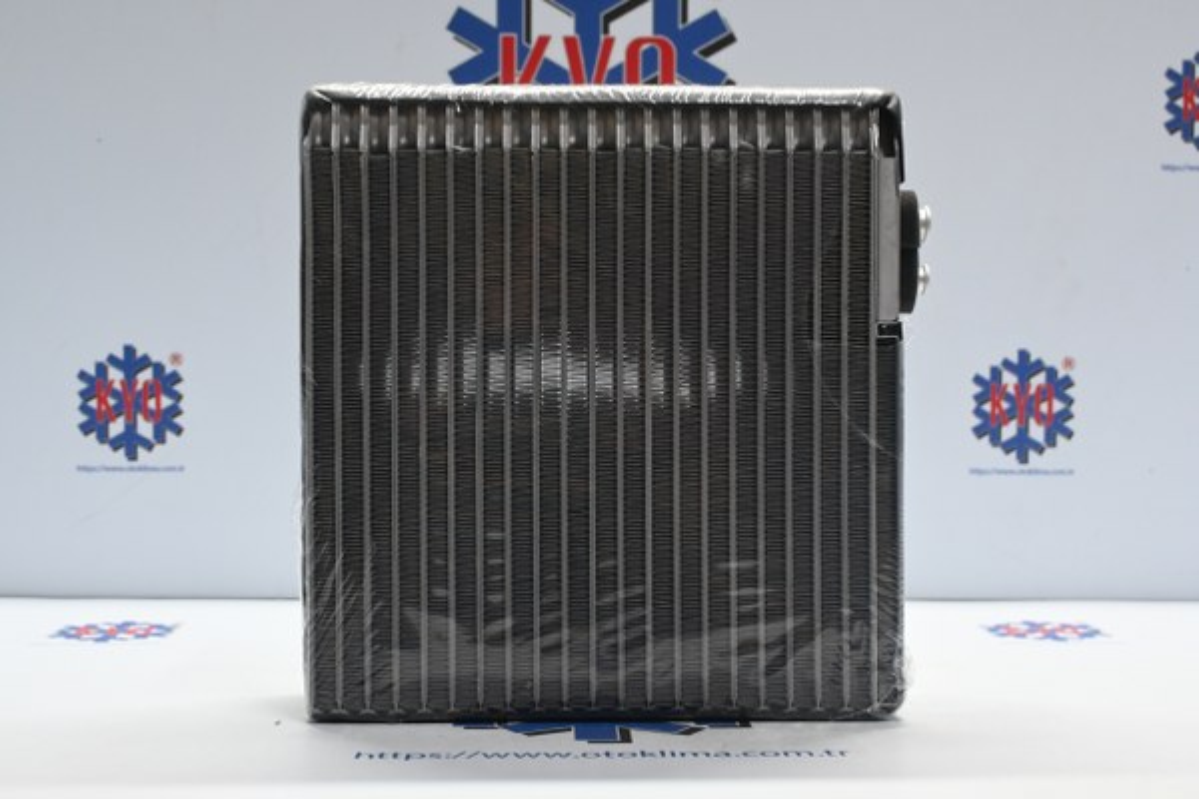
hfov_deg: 38.9
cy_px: 400
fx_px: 1698
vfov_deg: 26.5
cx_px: 600
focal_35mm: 51
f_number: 5
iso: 1250
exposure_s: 1/50
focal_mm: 34
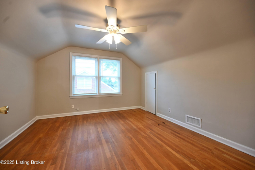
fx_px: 99
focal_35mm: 14
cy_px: 85
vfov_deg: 81.3
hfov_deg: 104.2
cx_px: 128
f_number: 5
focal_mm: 14
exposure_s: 1/30
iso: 1100
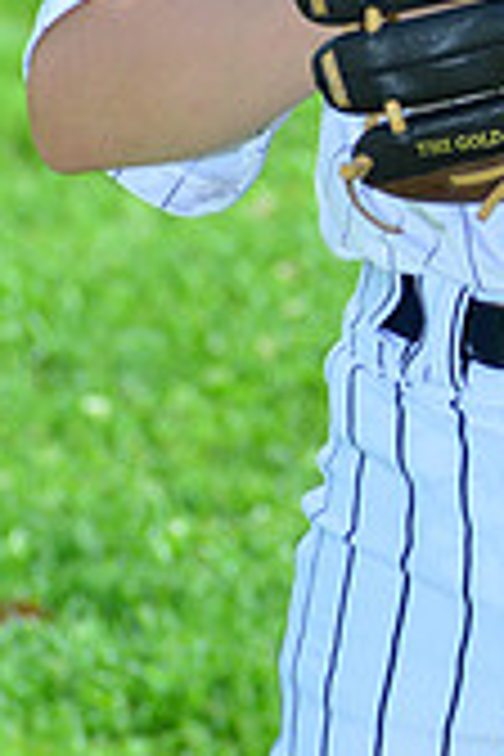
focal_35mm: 465
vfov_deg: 4.4
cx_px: 745
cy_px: -252
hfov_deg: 2.9
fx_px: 9764
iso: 160
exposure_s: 1/200
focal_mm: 135
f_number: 8
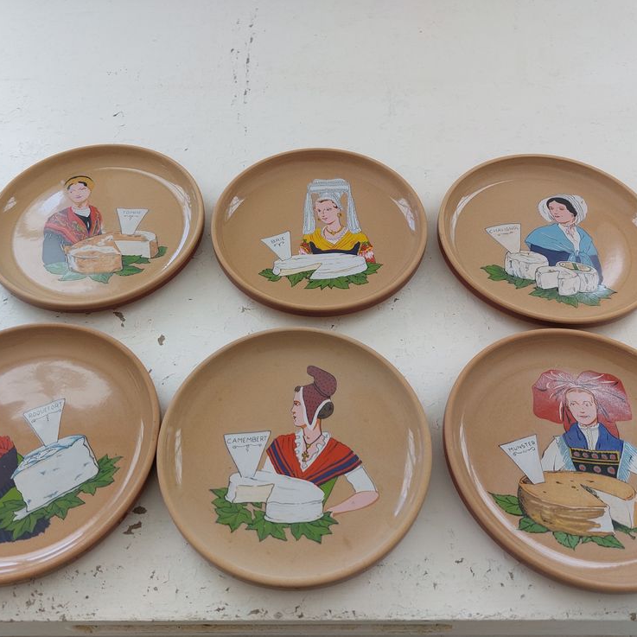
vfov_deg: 54.0
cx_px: 296
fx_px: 625
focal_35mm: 30
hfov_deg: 54.0
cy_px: 323
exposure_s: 1/113
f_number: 1.8
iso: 25
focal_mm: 5.23
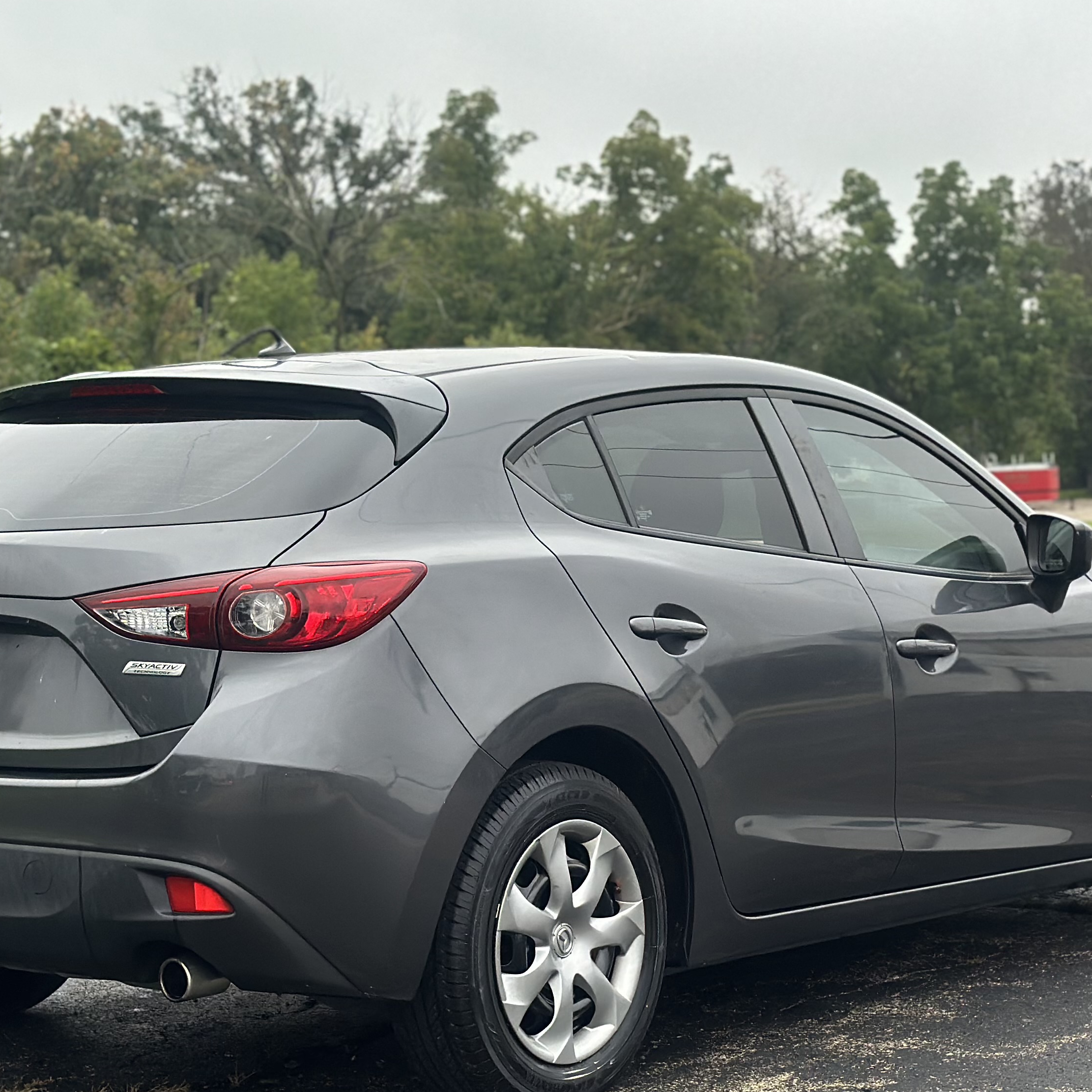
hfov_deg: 22.5
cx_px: 541
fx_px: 2748
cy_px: 666
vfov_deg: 22.4
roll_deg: -2.0
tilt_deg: -2.0
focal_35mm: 77
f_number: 1.78
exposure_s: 1/60
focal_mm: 6.86
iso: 250
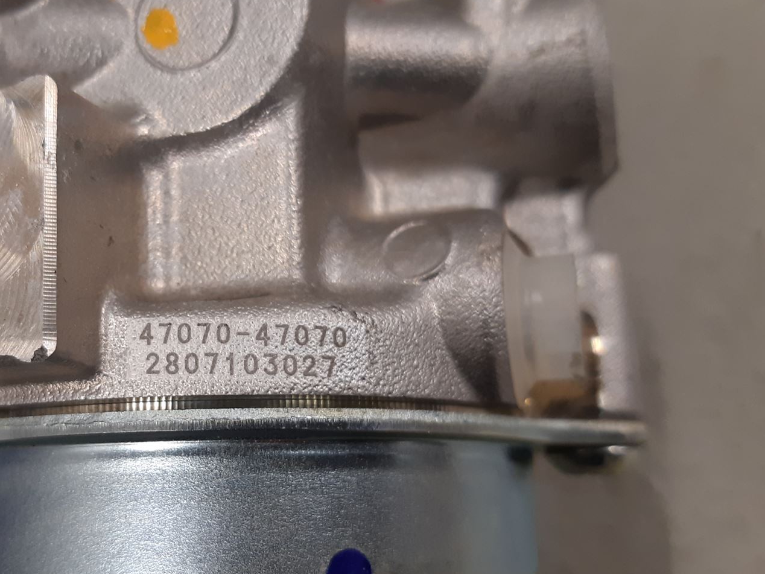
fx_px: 928
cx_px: 221
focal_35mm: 42
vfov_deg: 34.3
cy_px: 330
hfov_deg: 43.8
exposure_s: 1/50
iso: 100
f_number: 1.7
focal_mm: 3.93
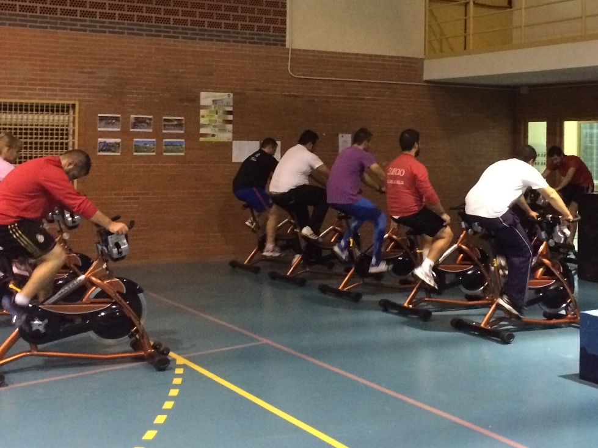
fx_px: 518
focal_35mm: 30
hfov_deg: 60.0
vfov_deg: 46.8
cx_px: 299
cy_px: 224
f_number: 2.2
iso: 400
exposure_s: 1/17
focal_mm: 4.12
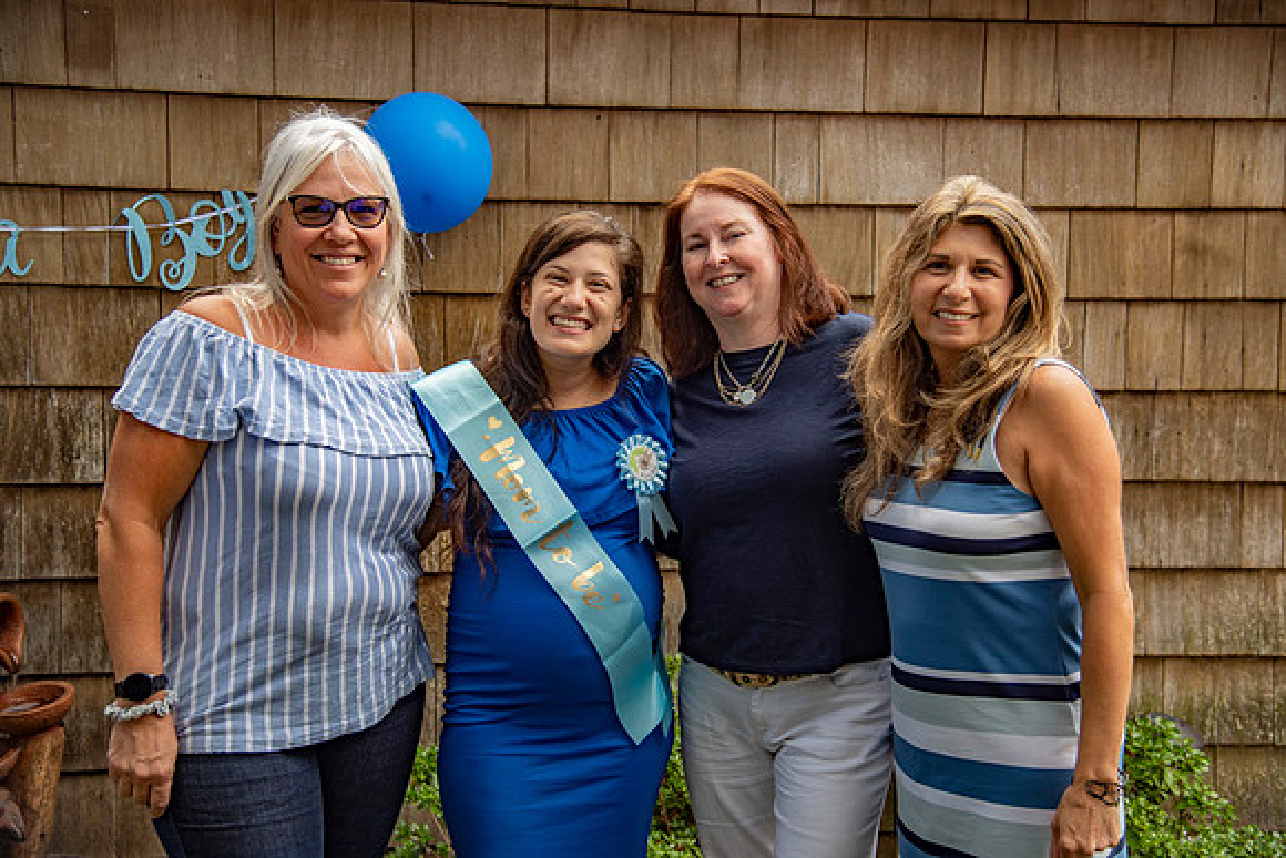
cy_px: 429
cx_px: 643
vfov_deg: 28.1
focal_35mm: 48
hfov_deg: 41.1
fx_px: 1715
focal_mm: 48
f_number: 4
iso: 100
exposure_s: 1/200
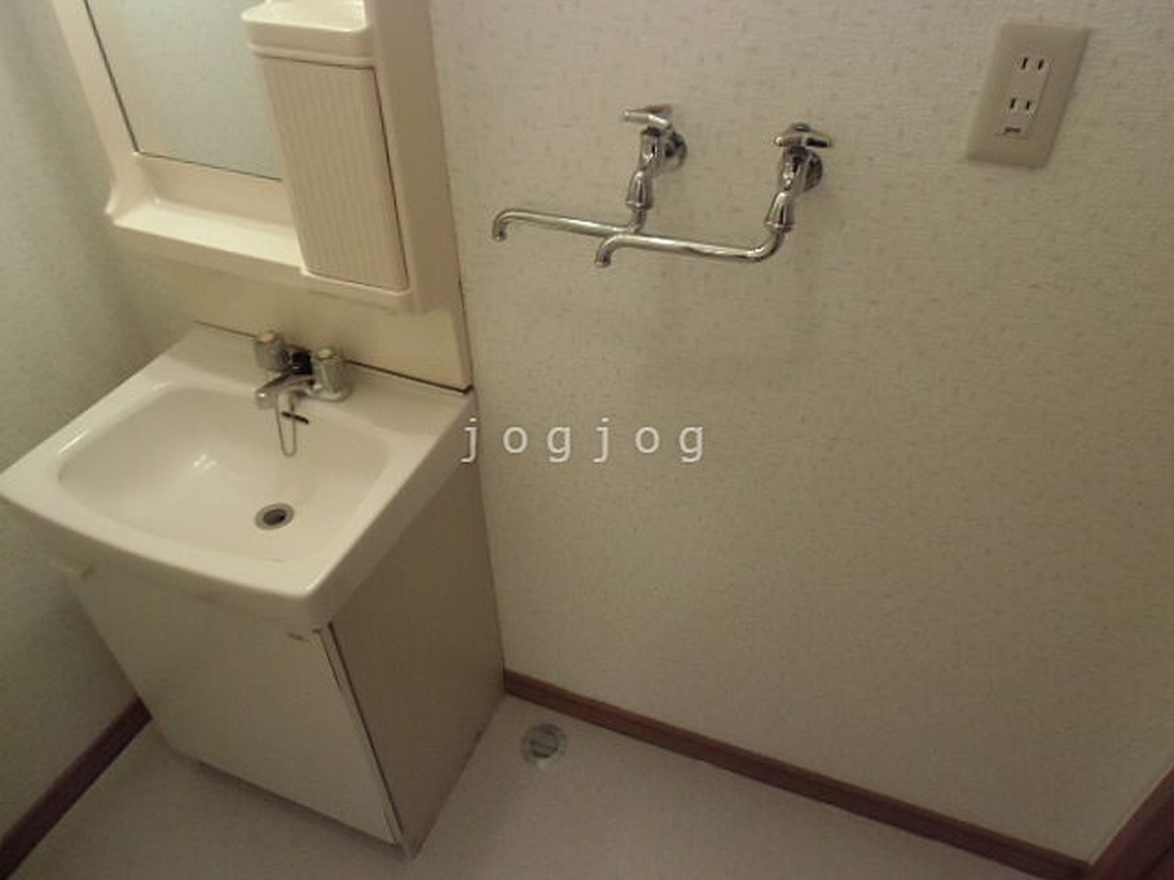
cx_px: 587
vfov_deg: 56.8
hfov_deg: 71.6
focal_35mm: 24
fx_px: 814
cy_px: 440
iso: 800
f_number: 3
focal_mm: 4.24
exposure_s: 1/60
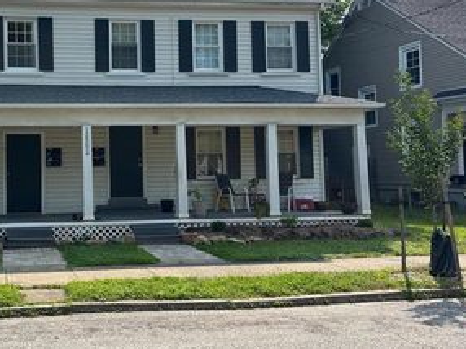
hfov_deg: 42.6
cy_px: 143
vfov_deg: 34.2
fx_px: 565
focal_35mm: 42
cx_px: 88
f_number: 1.78
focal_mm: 6.86
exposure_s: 1/3247
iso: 80
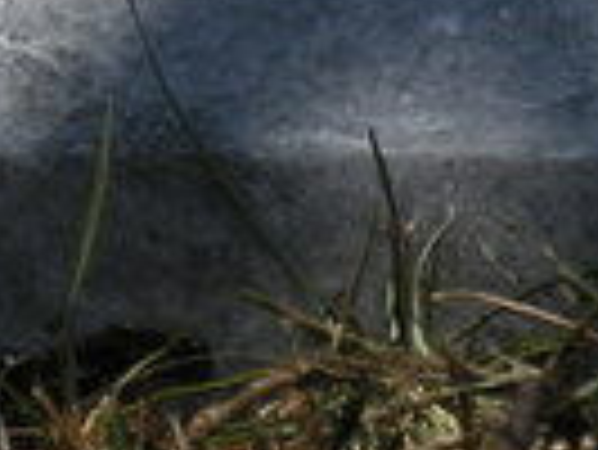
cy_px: -387
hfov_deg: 2.1
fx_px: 16167
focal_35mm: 935
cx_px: -252
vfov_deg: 1.6
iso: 50
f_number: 4.4
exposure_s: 1/661
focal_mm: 40
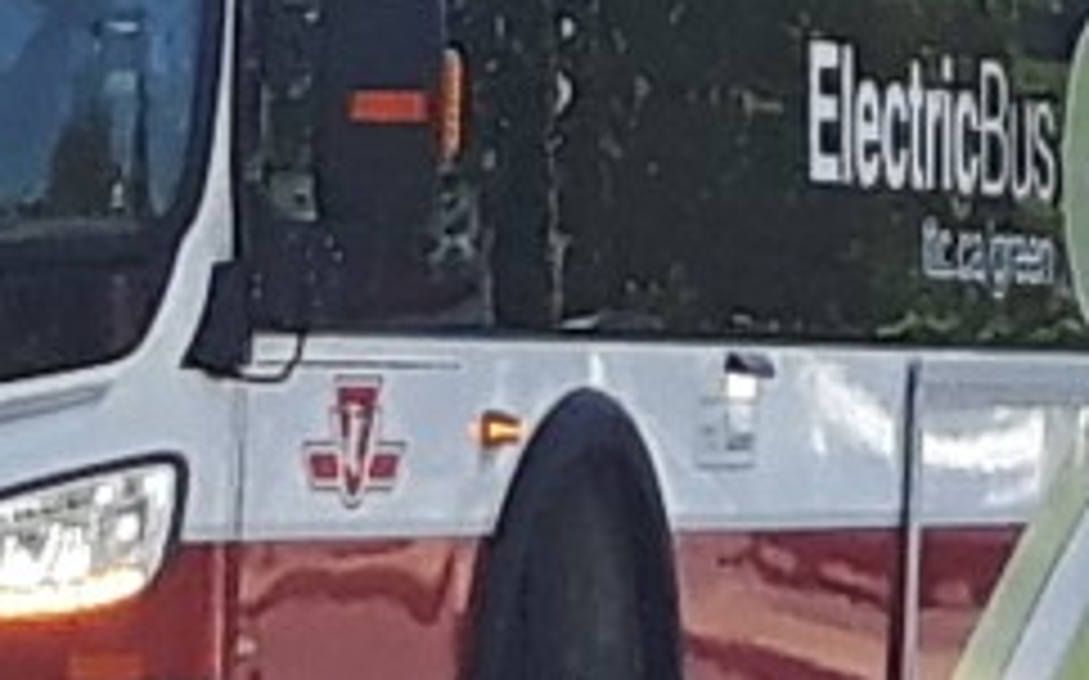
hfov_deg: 15.0
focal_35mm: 139
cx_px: 274
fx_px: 4123
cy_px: 54
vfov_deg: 9.4
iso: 40
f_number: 1.9
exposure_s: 1/734
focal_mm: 3.7
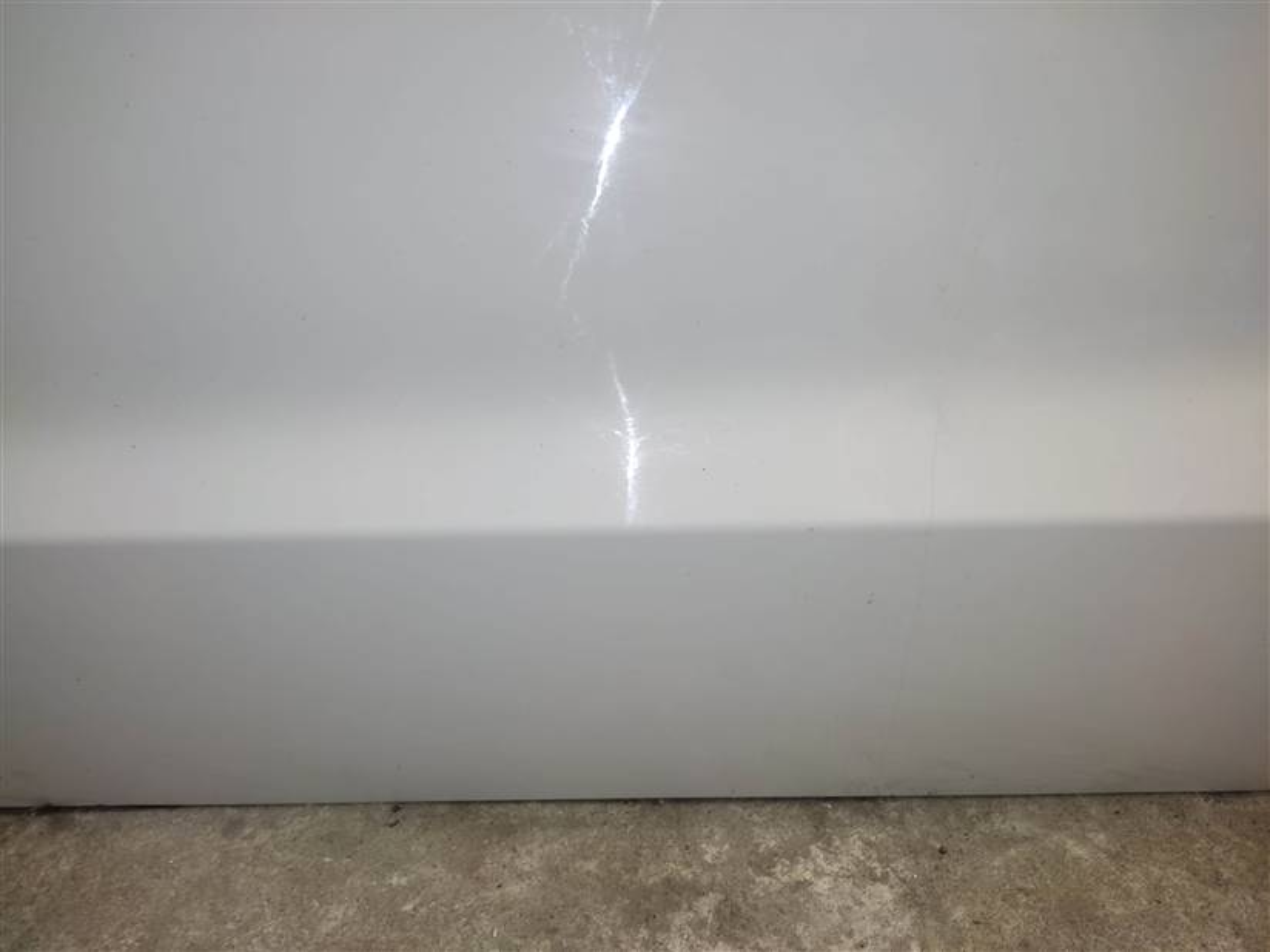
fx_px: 954
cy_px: 476
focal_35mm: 26
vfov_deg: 53.1
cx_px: 635
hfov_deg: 67.3
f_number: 1.79
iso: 190
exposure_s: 1/33
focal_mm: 4.74
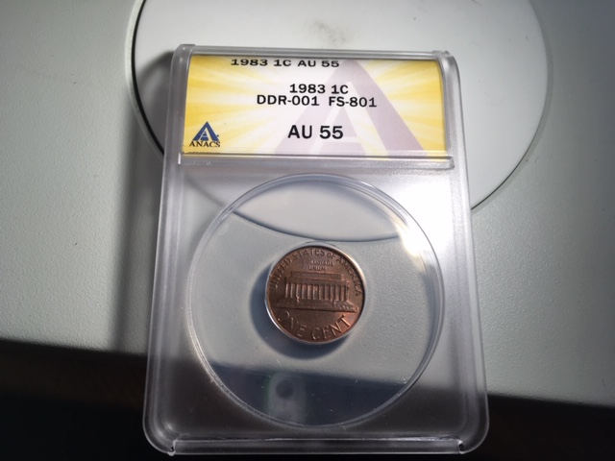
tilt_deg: -71.3
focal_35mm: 29
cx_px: 308
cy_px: 230
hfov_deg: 61.7
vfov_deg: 48.2
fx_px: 515
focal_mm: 4.15
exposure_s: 1/120
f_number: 2.2
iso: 32
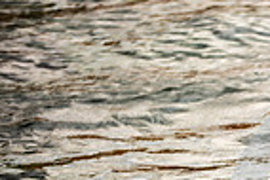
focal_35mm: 550
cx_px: 525
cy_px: 247
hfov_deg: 3.7
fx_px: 4129
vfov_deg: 2.5
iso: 100
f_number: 2.8
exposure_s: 1/400
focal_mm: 135
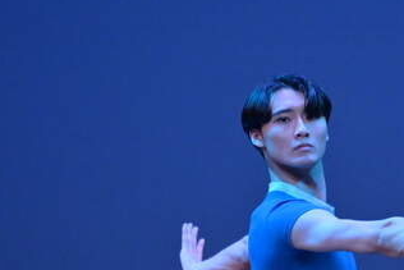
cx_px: 315
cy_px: 229
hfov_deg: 2.9
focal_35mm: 721
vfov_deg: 1.9
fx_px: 8095
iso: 1600
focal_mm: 190
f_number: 2.8
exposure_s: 1/500
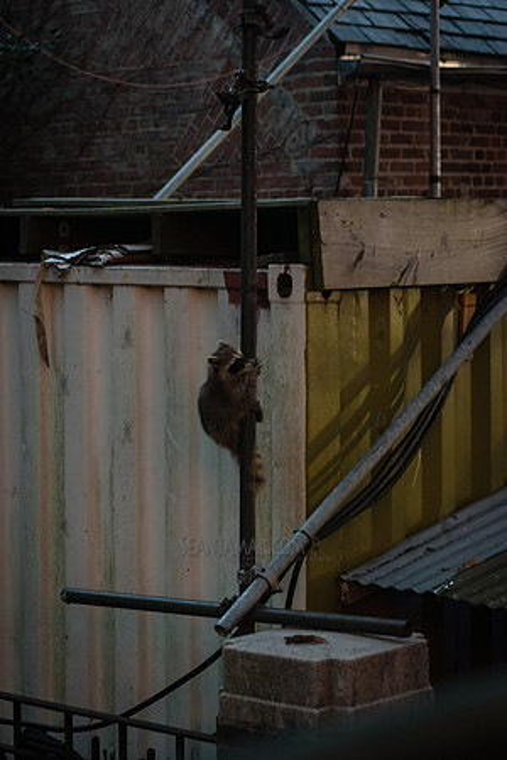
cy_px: 380
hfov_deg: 14.9
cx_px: 254
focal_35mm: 92
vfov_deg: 22.1
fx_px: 1943
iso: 5000
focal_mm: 92
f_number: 3.5
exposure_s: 1/125
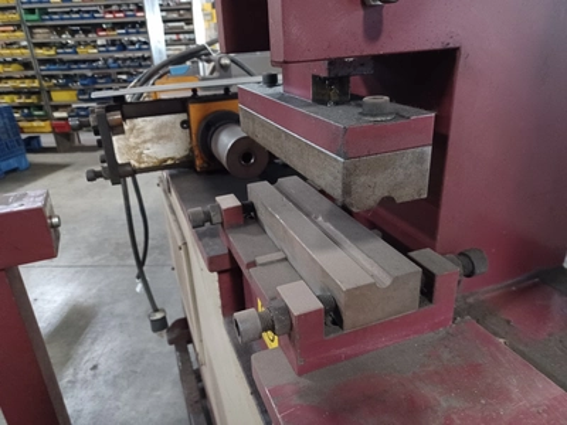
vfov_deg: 54.9
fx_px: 409
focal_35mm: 25
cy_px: 212
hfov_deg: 69.4
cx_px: 284
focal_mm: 4.6
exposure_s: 1/16.7
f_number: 1.8
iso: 1600
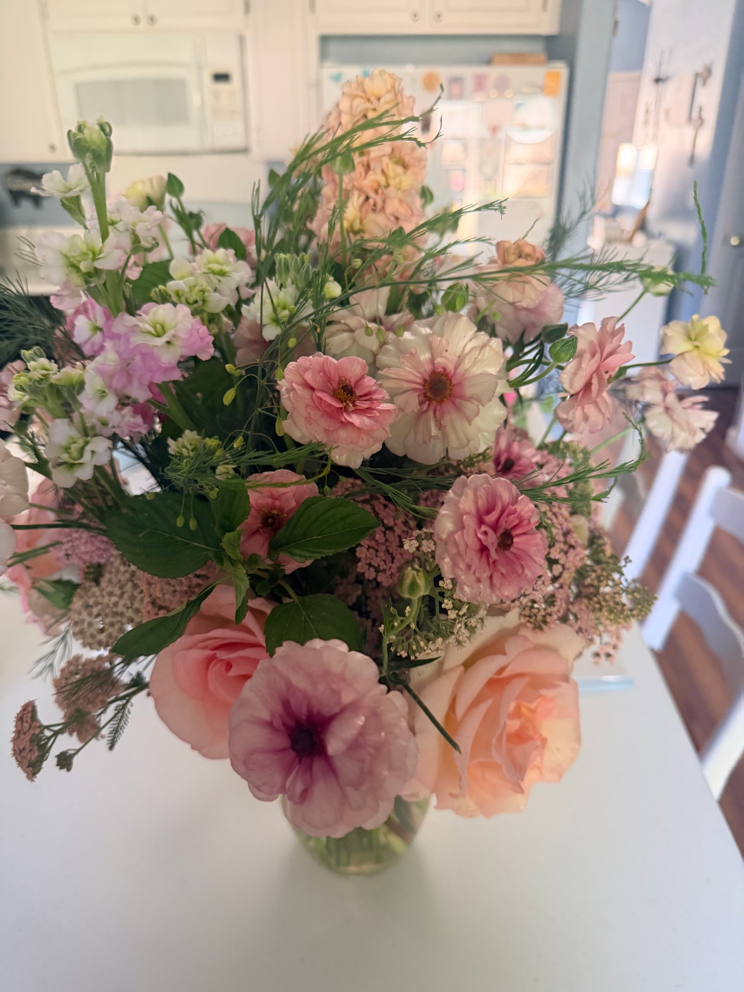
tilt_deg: -25.4
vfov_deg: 71.6
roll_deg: +1.3
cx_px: 372
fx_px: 688
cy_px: 496
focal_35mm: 24
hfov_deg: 56.8
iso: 320
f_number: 1.78
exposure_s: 1/60
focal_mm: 6.76
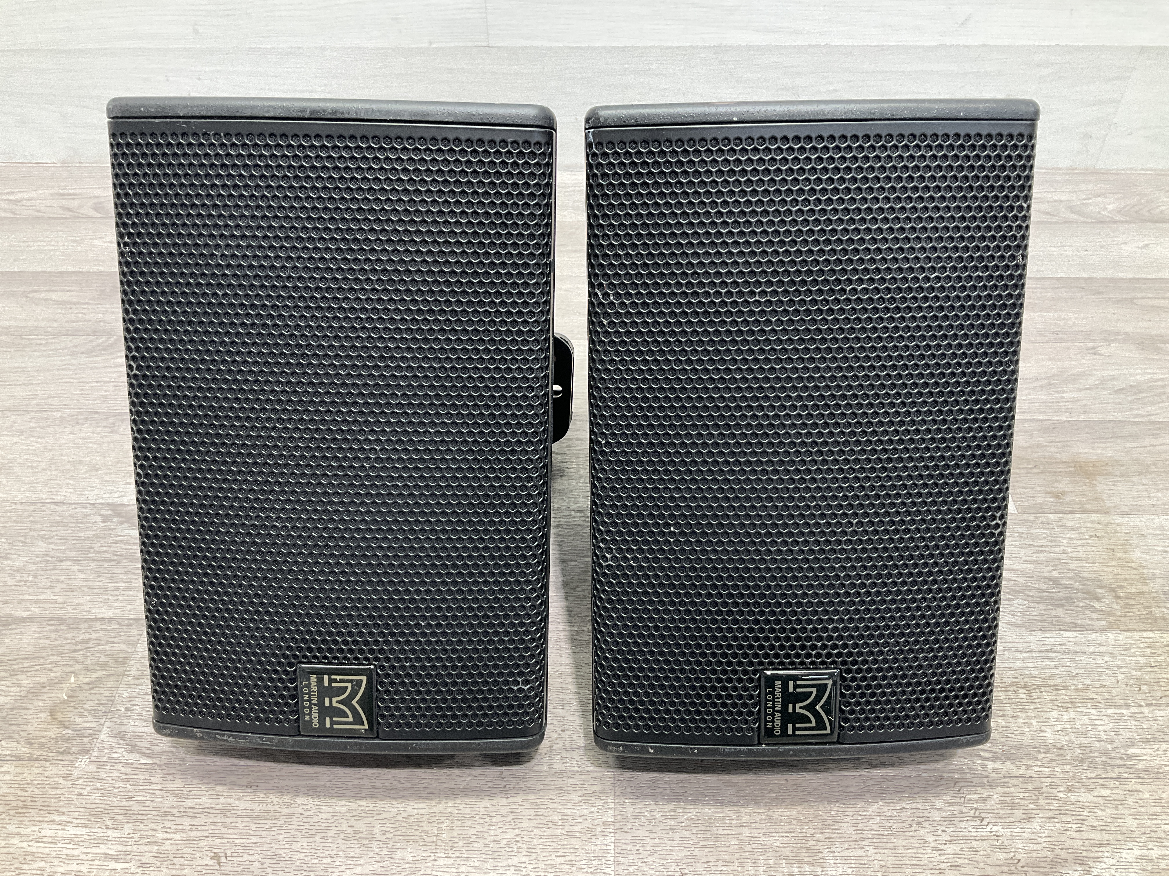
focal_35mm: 29
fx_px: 979
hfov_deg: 61.7
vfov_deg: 48.2
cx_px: 584
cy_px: 438
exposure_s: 1/50
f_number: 1.8
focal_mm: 3
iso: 80
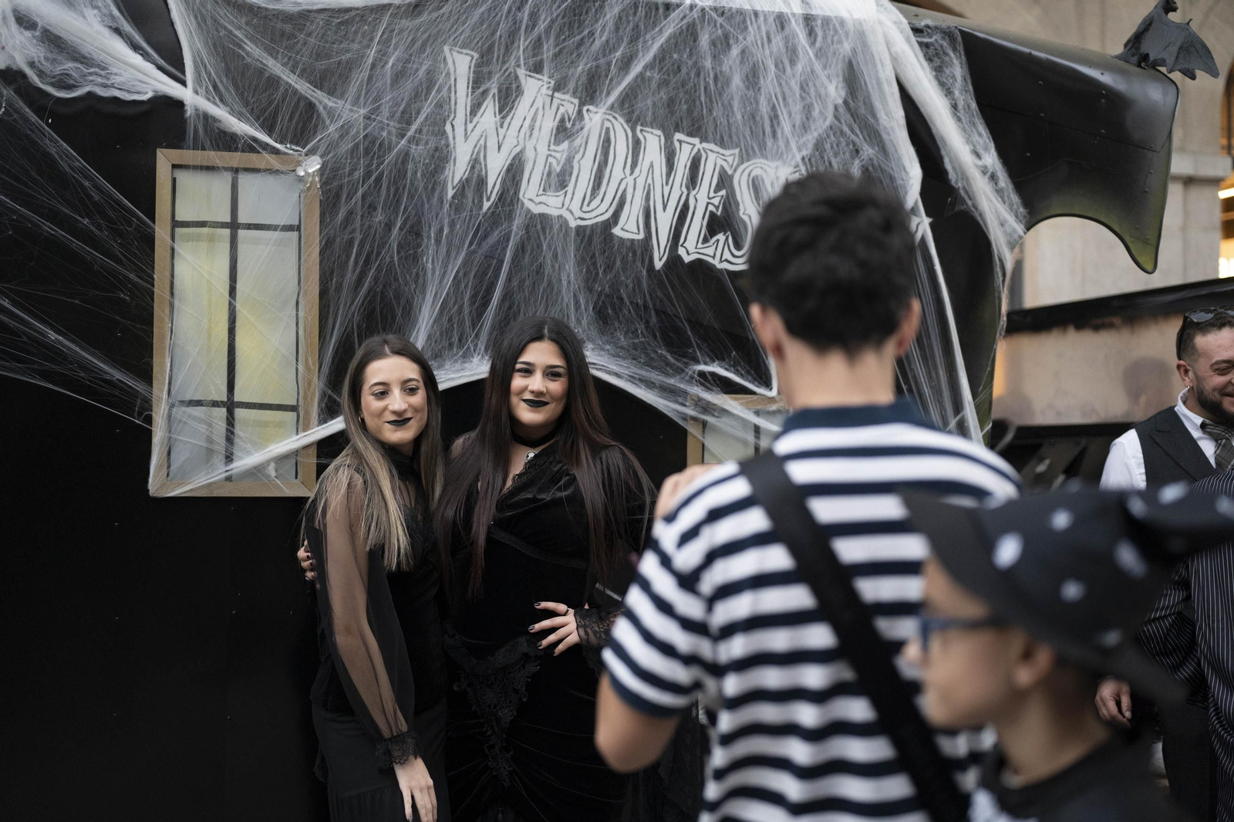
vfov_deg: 27.0
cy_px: 411
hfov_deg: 39.6
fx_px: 1713
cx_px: 617
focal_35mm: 50
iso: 3200
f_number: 2.2
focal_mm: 50
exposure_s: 1/640
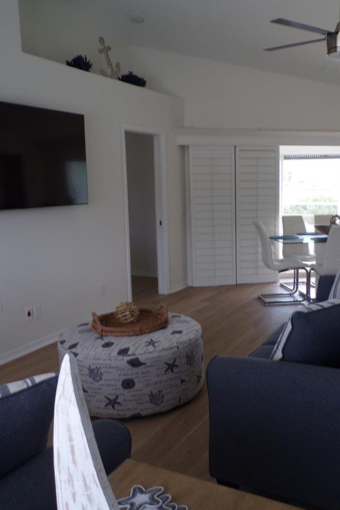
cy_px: 253
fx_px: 482
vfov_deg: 55.8
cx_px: 225
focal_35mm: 34
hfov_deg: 38.4
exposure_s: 1/34
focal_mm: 4.3
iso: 112
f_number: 3
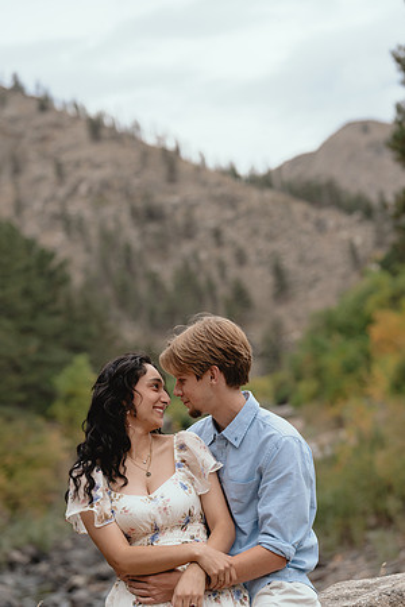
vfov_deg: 21.5
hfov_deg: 14.4
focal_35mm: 95
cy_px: 304
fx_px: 1603
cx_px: 202
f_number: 3.5
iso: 320
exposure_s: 1/250
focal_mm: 95
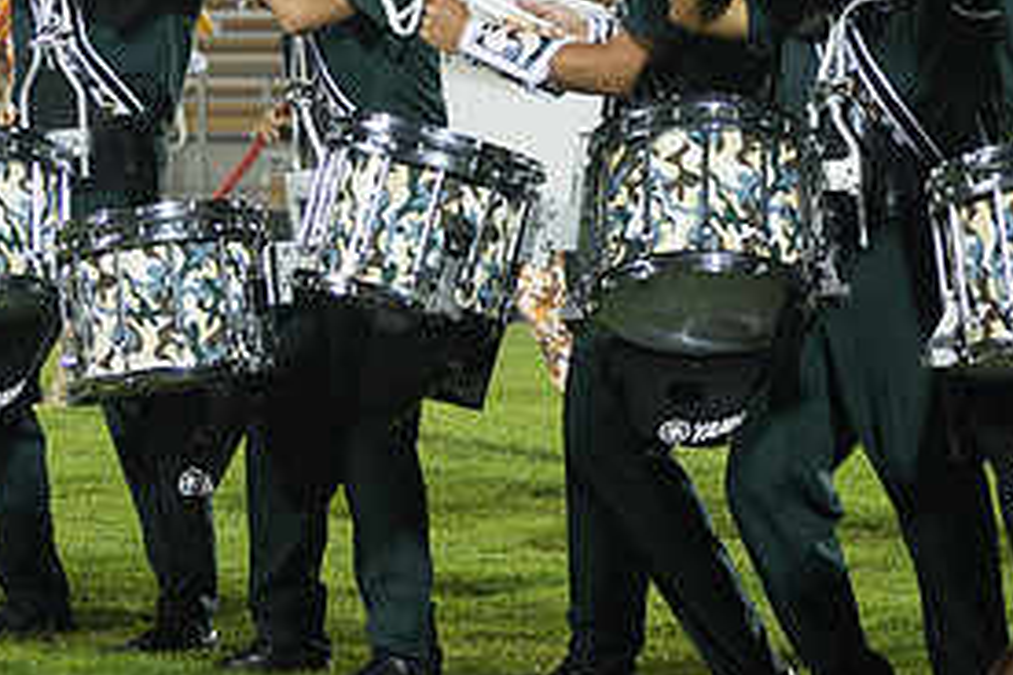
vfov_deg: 3.9
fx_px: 9960
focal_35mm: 354
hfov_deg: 5.8
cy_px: -18
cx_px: 686
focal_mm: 112
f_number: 4.8
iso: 2800
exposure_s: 1/160
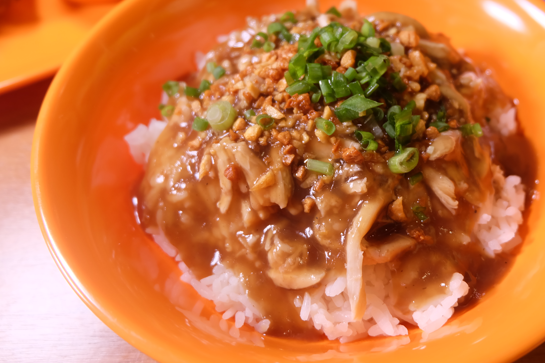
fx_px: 545
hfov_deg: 52.7
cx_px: 331
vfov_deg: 36.8
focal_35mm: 36
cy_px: 158
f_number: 3.6
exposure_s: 1/56
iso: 400
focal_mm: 17.5
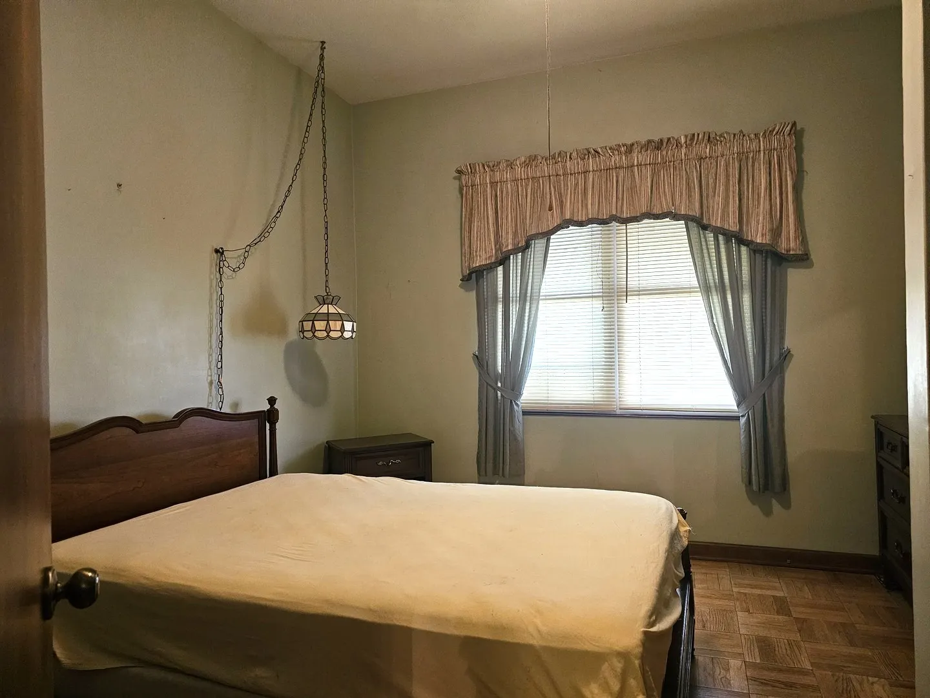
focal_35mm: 23
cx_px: 465
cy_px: 349
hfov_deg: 73.9
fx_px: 618
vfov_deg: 58.9
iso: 640
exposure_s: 1/40
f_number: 1.7
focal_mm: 6.3
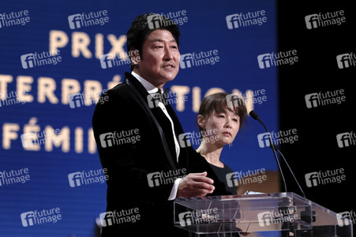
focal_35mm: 135
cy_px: 118
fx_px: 1334
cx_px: 178
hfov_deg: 15.2
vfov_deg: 10.1
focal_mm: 90
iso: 1600
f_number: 2
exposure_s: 1/400
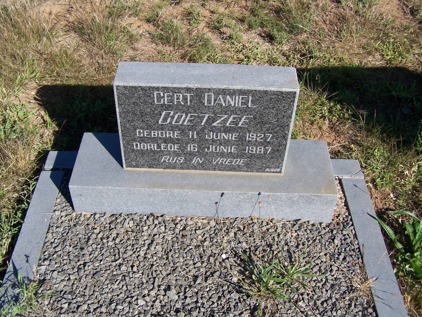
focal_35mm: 38
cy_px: 158
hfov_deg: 49.0
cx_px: 211
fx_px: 463
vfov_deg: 37.7
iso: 80
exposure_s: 1/750
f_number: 4
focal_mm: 6.3
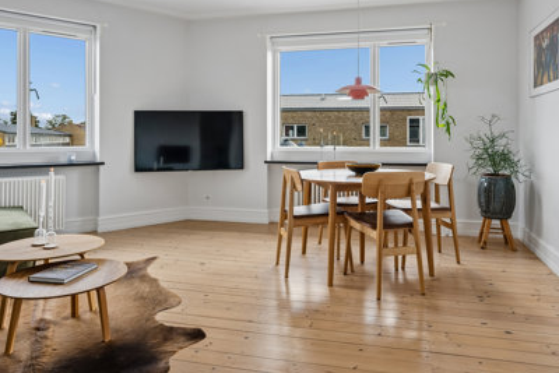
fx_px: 382
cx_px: 302
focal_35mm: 25
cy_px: 161
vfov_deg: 51.9
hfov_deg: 72.2
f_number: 6.3
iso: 400
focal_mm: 20.5
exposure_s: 1/125
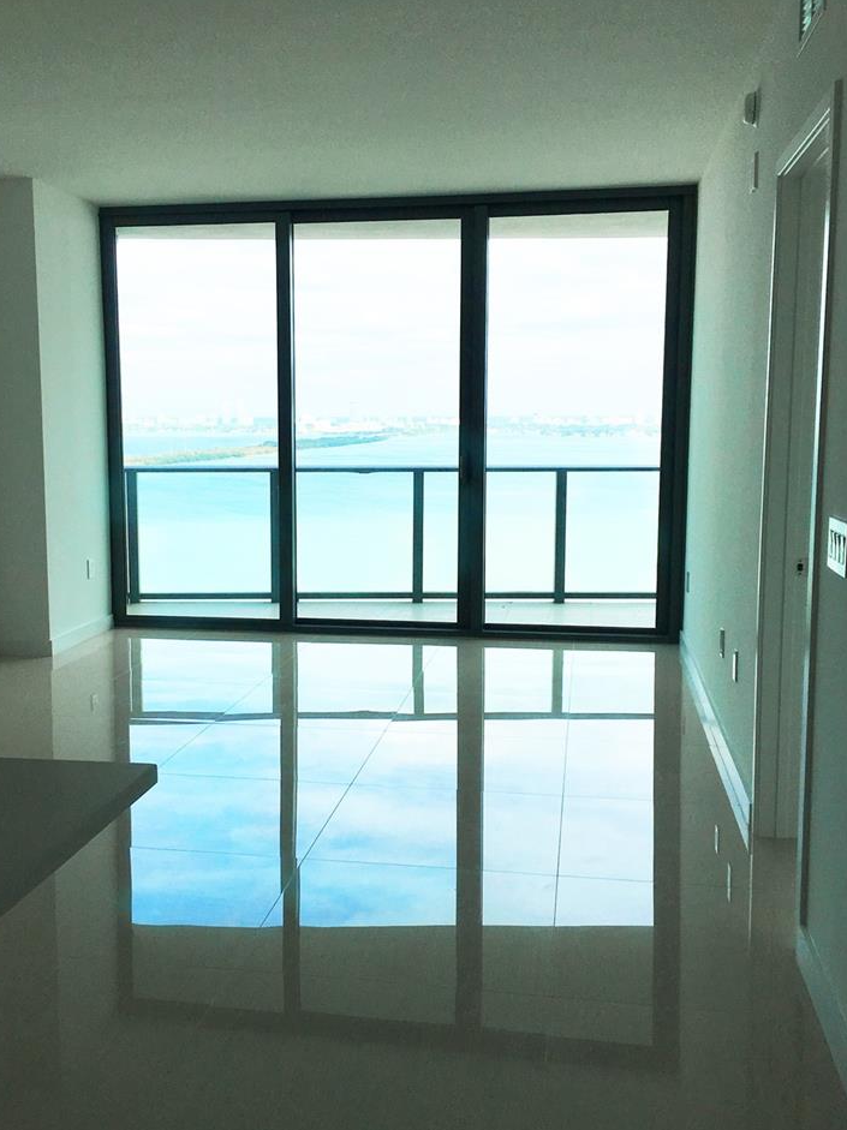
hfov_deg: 38.5
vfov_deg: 50.1
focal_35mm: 37
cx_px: 352
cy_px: 591
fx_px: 1208
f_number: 2.2
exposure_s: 1/894
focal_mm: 4.15
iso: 25
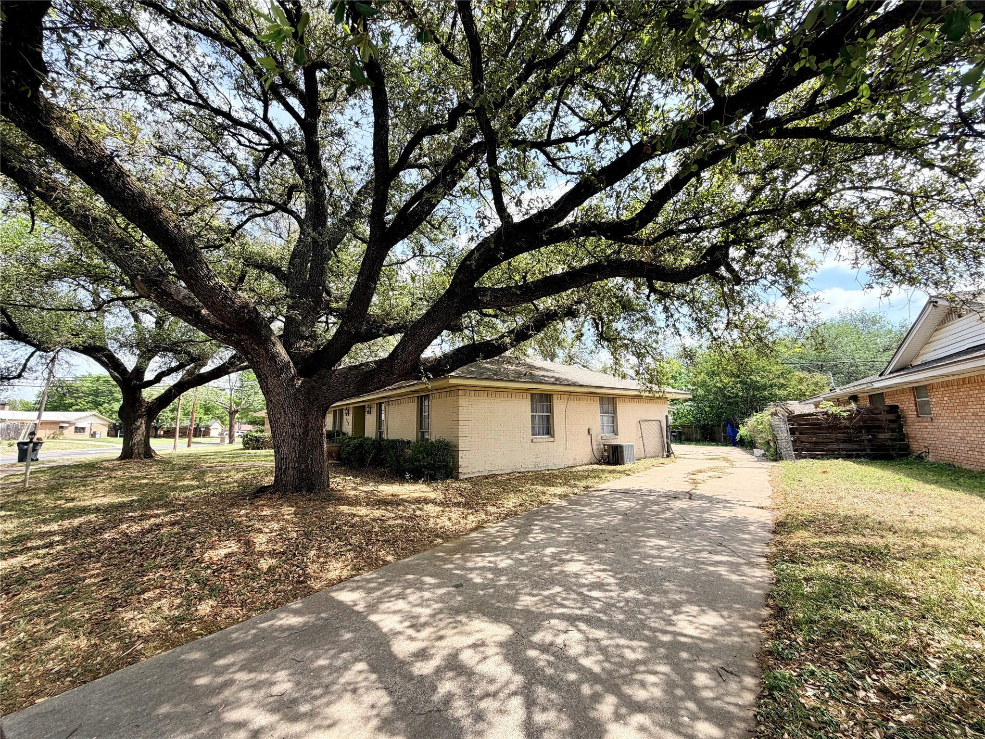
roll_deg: +1.0
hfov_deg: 102.1
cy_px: 370
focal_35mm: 14
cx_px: 492
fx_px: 398
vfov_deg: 85.7
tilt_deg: +7.9
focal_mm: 2.22
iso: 40
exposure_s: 1/638
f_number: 2.2
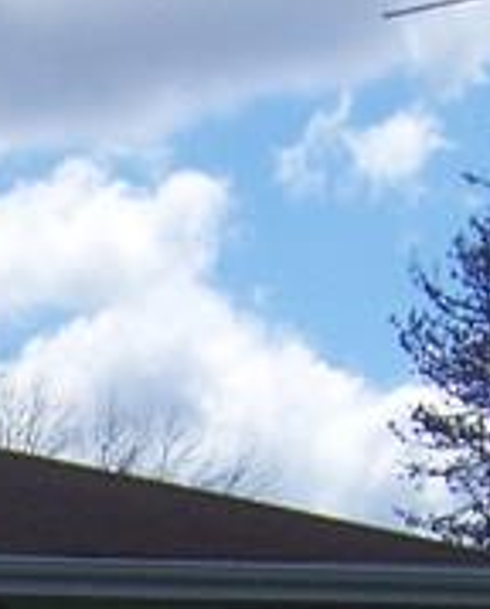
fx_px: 3523
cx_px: -861
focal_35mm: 195
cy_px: 1113
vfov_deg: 9.4
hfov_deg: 7.2
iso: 100
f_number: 5.5
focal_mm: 7.5
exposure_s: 1/1010
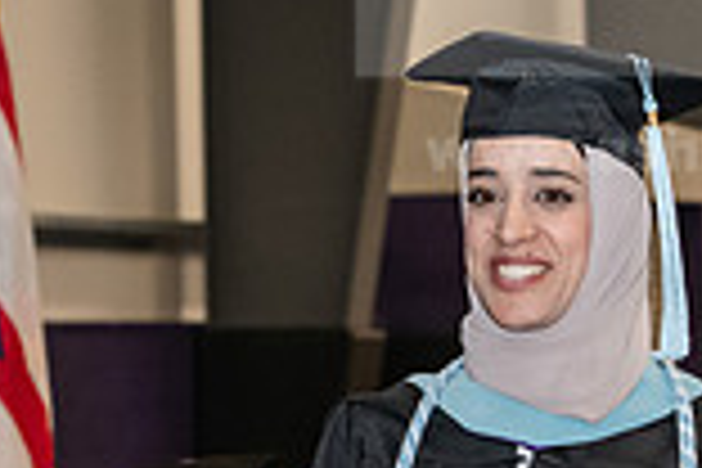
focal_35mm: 260
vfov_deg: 5.3
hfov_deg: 7.9
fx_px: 5070
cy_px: 245
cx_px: 220
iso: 2500
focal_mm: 70
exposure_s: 1/200
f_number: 5.6
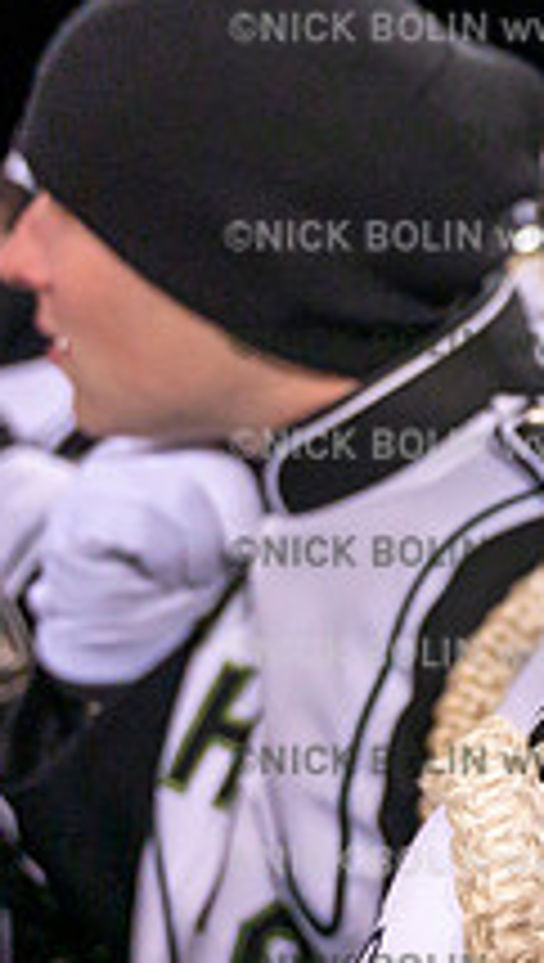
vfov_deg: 30.9
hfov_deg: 13.4
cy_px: 446
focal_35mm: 68
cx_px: 1277
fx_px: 1737
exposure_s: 1/640
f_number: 4.5
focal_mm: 24
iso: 5000
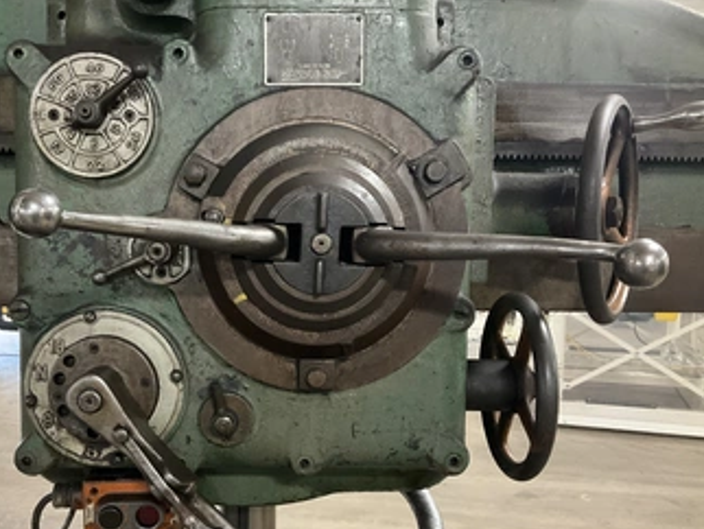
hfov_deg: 51.0
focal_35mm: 36
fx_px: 733
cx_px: 286
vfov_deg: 39.6
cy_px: 304
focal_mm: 3
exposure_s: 1/30
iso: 320
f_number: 1.8
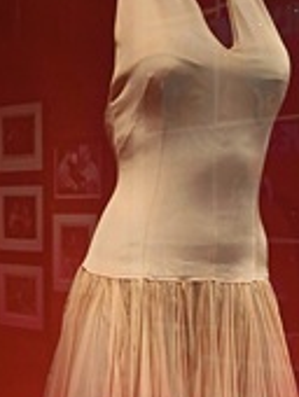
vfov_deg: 23.7
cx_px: 180
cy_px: 392
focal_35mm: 79
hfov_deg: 18.7
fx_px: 908
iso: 5044
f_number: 1.75
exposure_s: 1/25
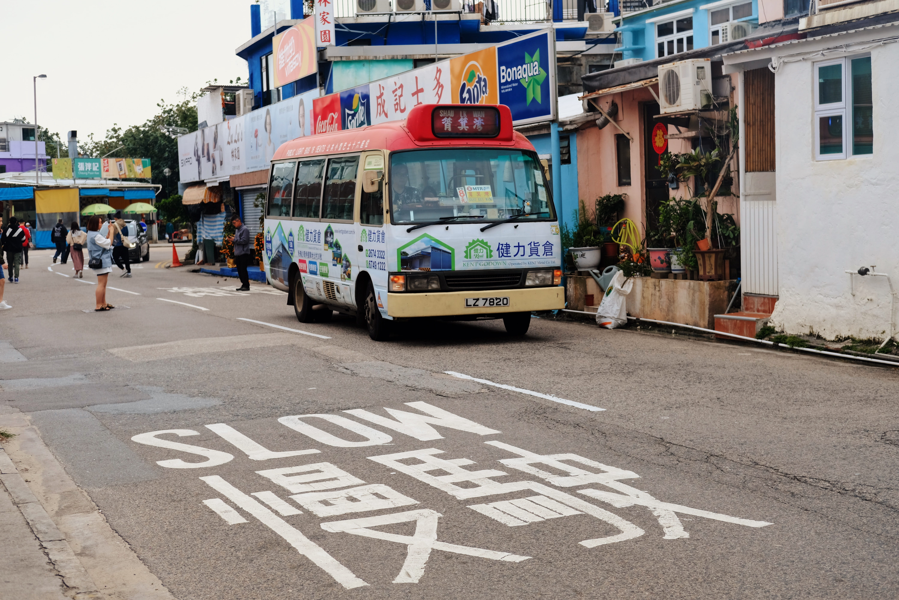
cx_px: 450
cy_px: 300
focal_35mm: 53
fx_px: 1323
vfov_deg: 25.5
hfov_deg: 37.5
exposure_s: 1/180
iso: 200
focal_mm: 35
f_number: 4
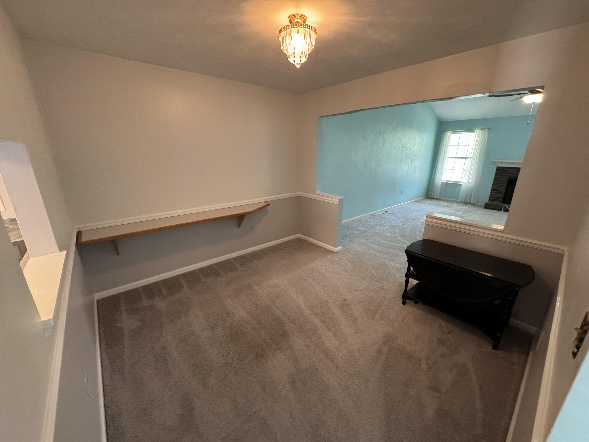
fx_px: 238
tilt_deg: -18.7
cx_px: 294
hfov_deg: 102.1
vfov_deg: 85.7
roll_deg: -0.6
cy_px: 221
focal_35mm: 14
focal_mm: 2.22
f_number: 2.2
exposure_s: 1/60
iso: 640
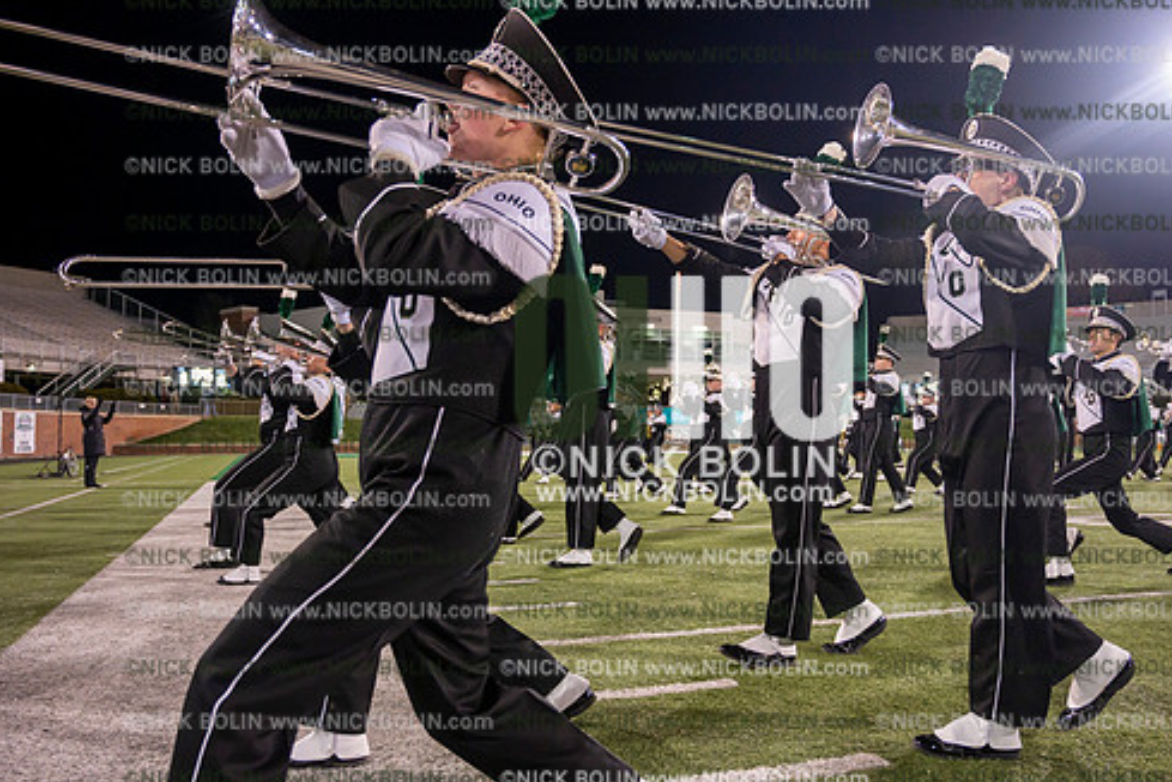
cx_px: 683
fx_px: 1042
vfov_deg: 41.1
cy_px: 389
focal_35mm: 32
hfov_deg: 58.4
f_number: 4
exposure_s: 1/640
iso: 3200
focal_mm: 27
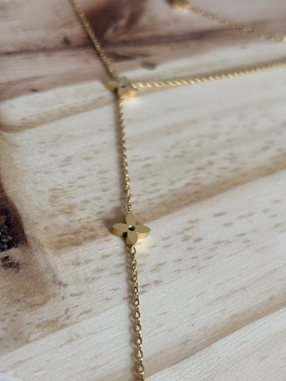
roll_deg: -21.3
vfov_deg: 36.8
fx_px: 573
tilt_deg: -41.5
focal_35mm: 52
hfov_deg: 28.0
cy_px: 190
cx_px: 143
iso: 32
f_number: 1.6
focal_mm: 5.96
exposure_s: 1/167
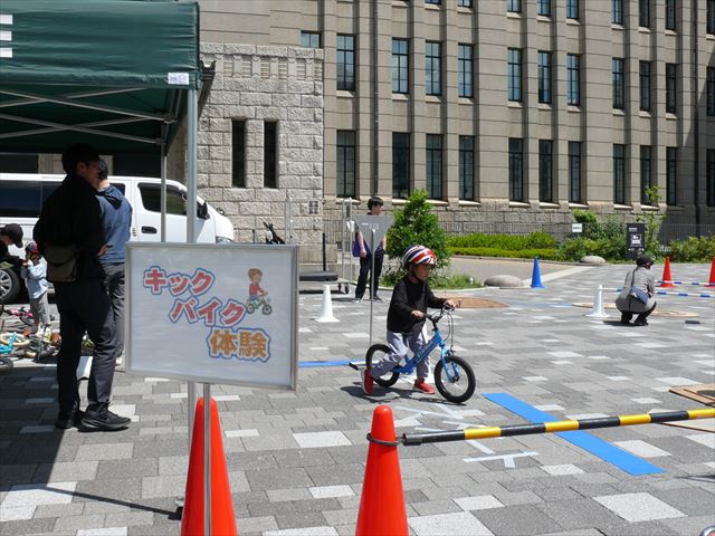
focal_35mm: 35
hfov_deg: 52.6
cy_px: 268
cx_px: 358
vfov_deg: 40.7
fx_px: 723
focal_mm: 7.4
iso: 100
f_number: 5.6
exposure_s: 1/500
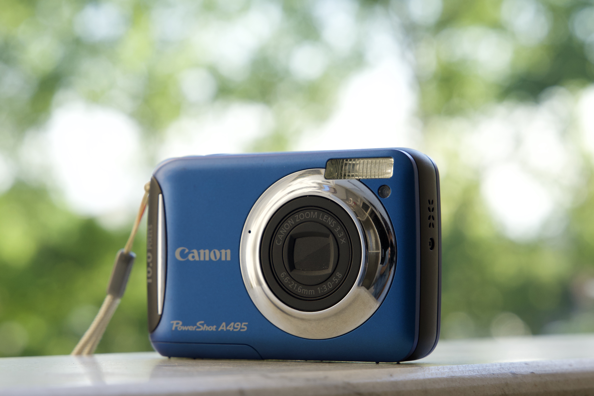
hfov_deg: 19.5
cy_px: 198
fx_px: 1732
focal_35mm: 105
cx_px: 297
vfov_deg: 13.0
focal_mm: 70
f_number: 7.1
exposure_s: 1/250
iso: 640
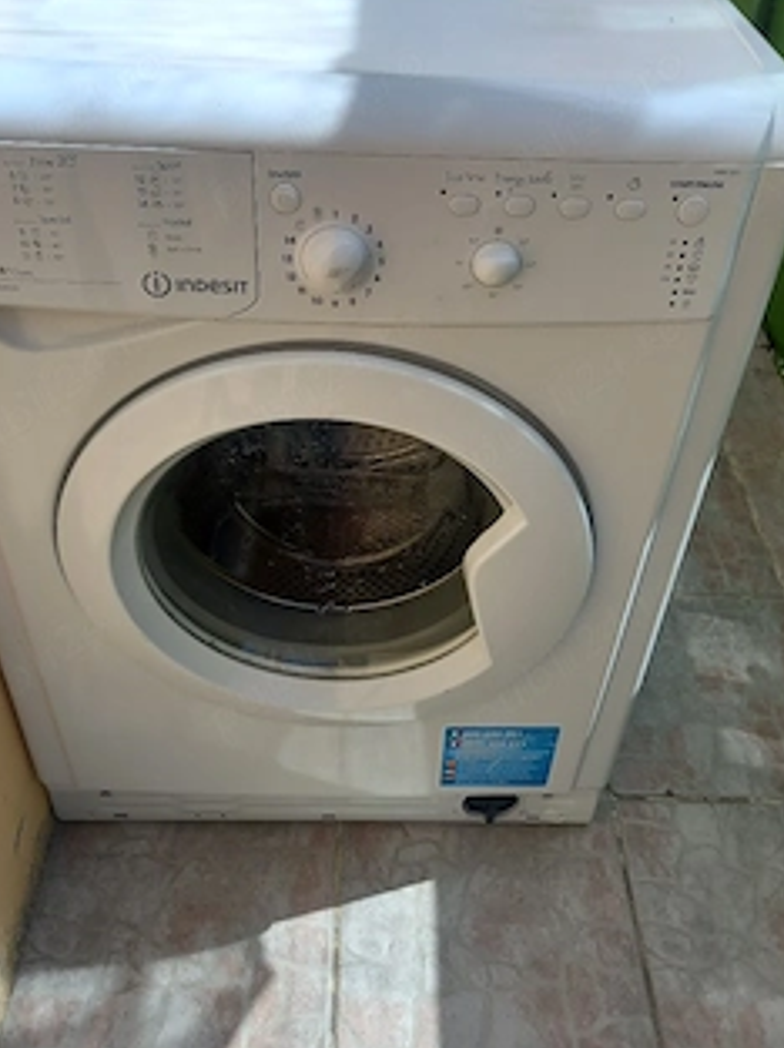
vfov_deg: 56.5
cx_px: 382
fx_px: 968
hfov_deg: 44.1
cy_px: 432
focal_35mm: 32
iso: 25
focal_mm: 4.6
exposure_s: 1/714
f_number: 2
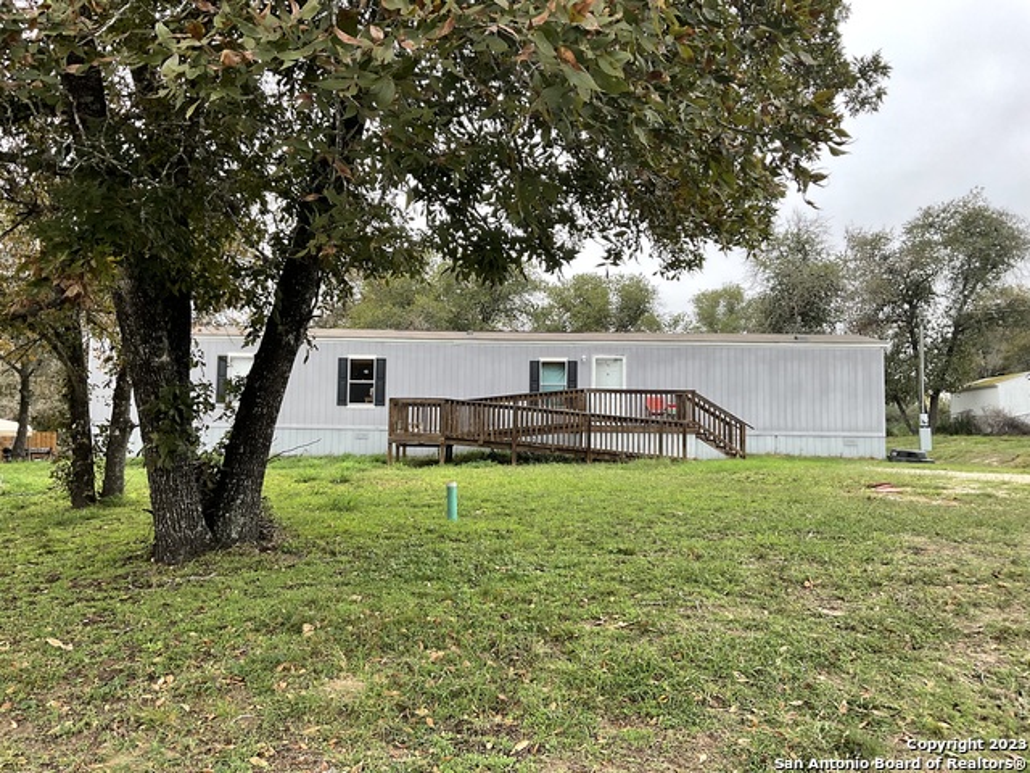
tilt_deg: +3.4
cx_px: 515
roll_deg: -0.8
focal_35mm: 29
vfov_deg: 48.2
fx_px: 863
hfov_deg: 61.7
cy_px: 386
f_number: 1.8
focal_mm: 3
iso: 25
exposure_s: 1/122
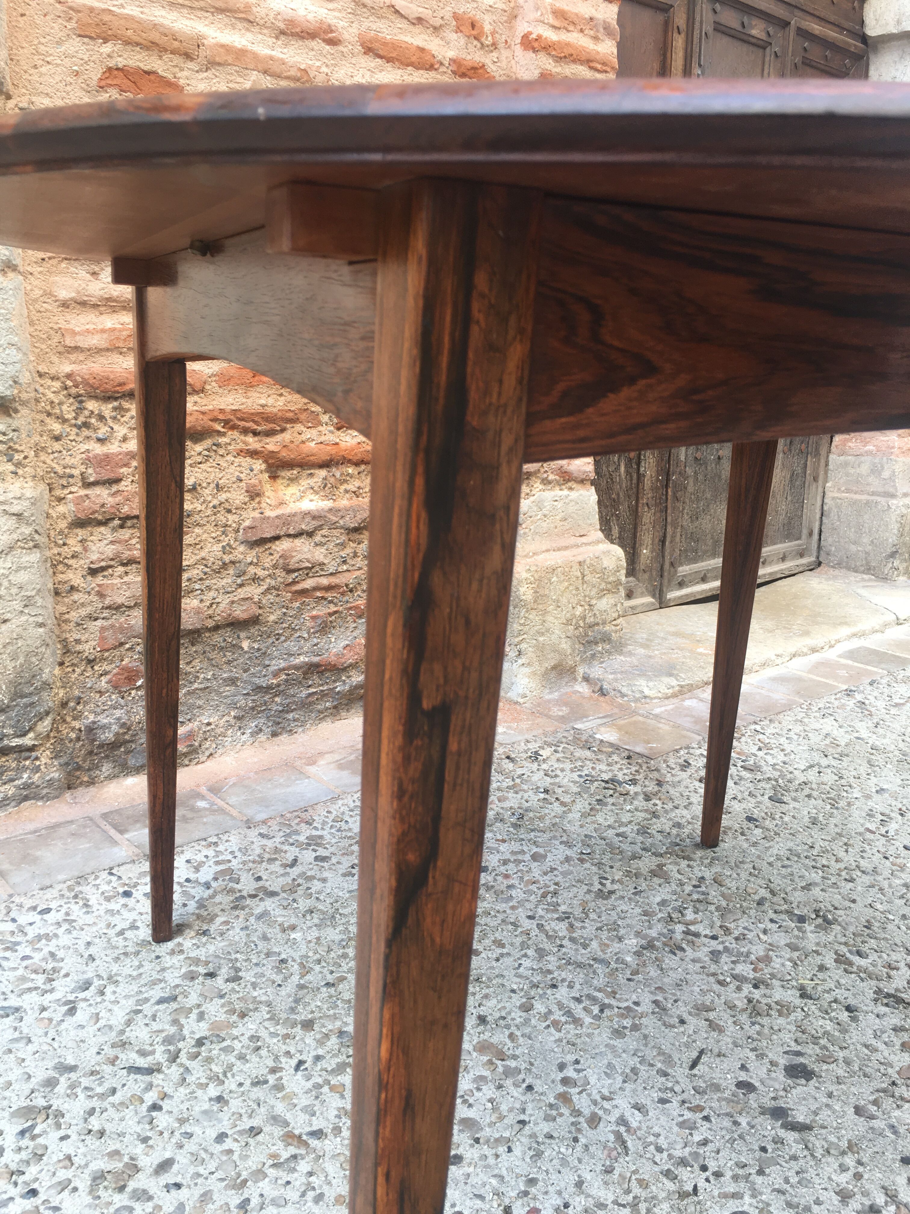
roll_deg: -0.6
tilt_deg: -11.9
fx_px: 1016
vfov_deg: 61.7
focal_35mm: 29
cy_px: 607
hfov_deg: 48.2
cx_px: 455
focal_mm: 4.15
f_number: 2.2
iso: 25
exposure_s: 1/50
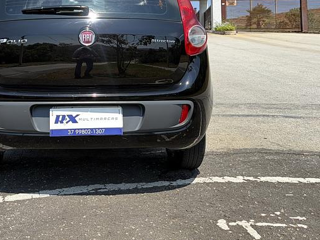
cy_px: 64
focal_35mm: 41
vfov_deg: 34.5
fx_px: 379
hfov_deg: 44.6
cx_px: 88
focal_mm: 5.96
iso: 64
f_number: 1.6
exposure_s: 1/1484
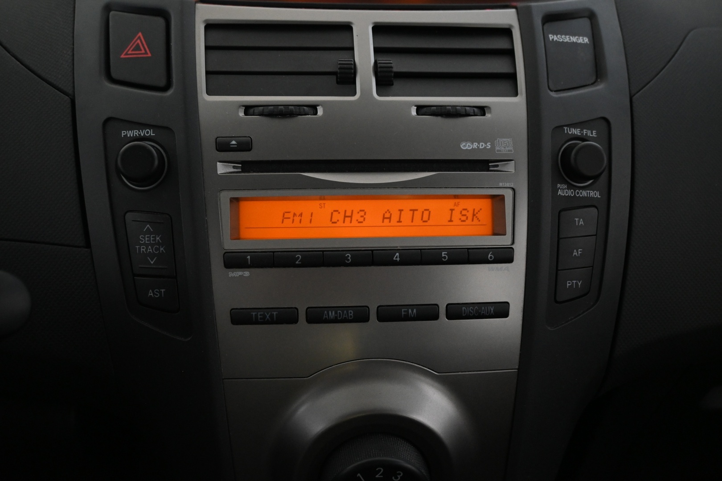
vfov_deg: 39.1
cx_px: 361
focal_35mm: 34
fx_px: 677
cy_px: 240
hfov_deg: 56.1
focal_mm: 22.5
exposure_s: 1/40
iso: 2800
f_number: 4
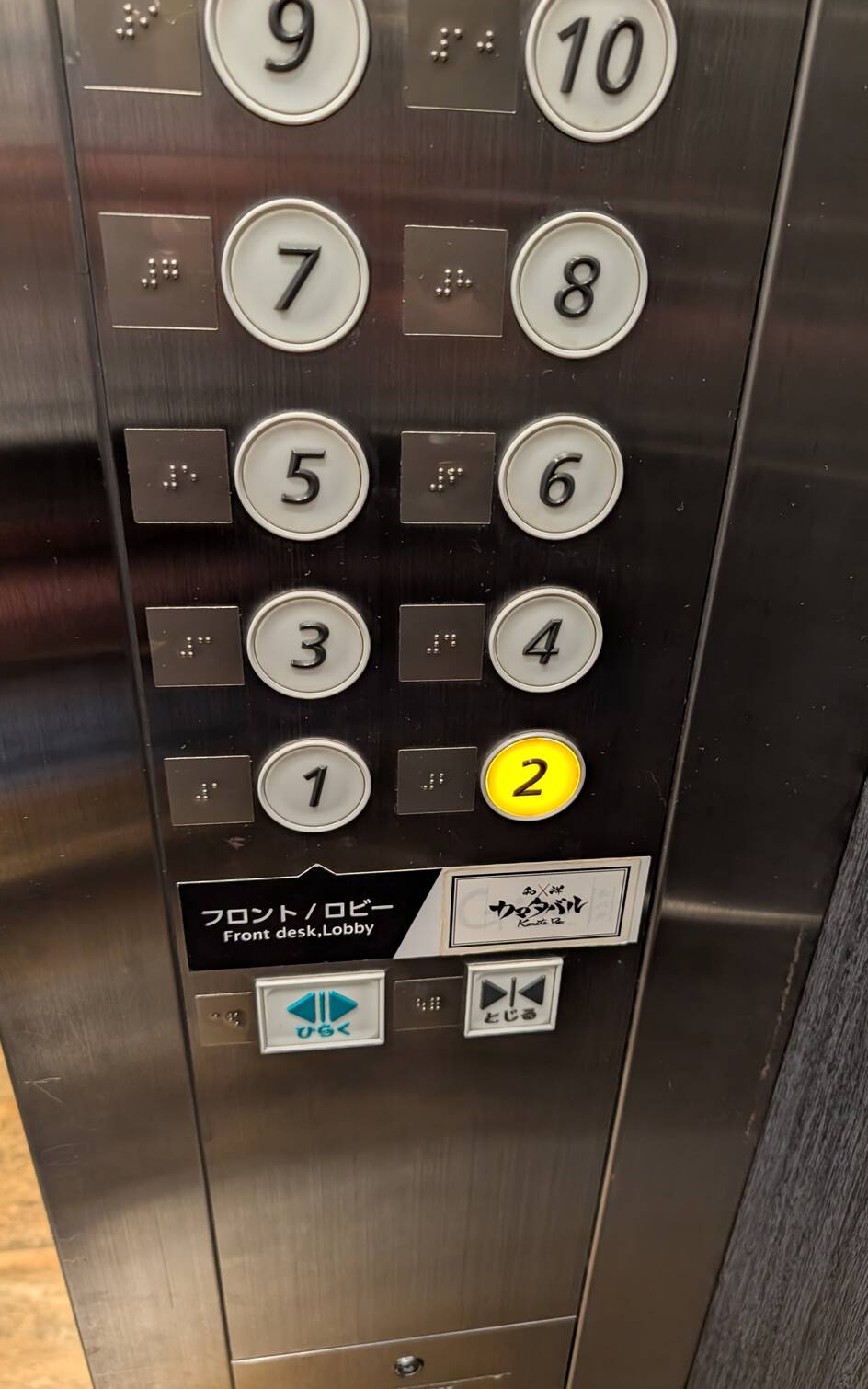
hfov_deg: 45.8
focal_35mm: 27
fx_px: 1022
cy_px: 725
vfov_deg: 68.4
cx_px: 517
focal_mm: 6.9
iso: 438
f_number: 1.68
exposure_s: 1/100
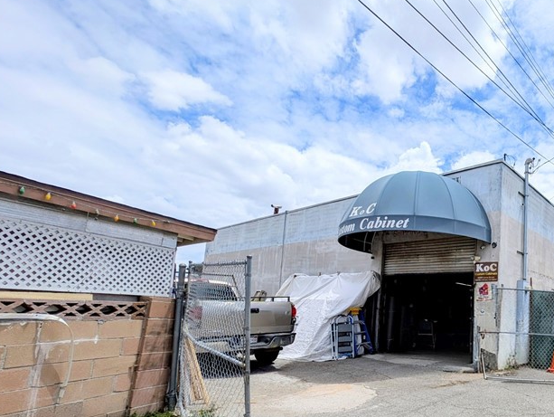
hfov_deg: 72.5
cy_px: 276
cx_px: 451
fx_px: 320
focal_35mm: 20
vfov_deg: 64.5
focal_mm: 2.23
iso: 41
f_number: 1.95
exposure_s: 1/3817
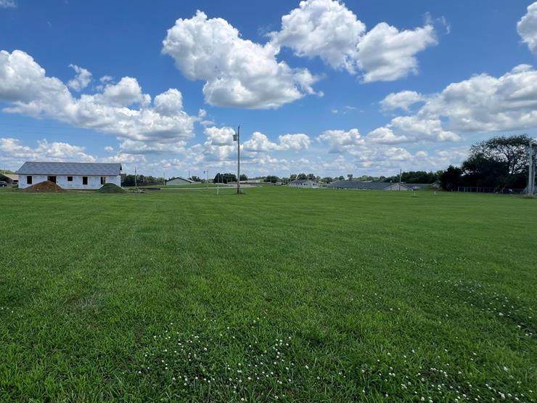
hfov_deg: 85.1
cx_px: 186
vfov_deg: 71.6
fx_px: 279
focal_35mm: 18
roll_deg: +0.7
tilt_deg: -4.2
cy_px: 192
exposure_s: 1/2273
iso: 32
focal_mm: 1.57
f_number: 1.8
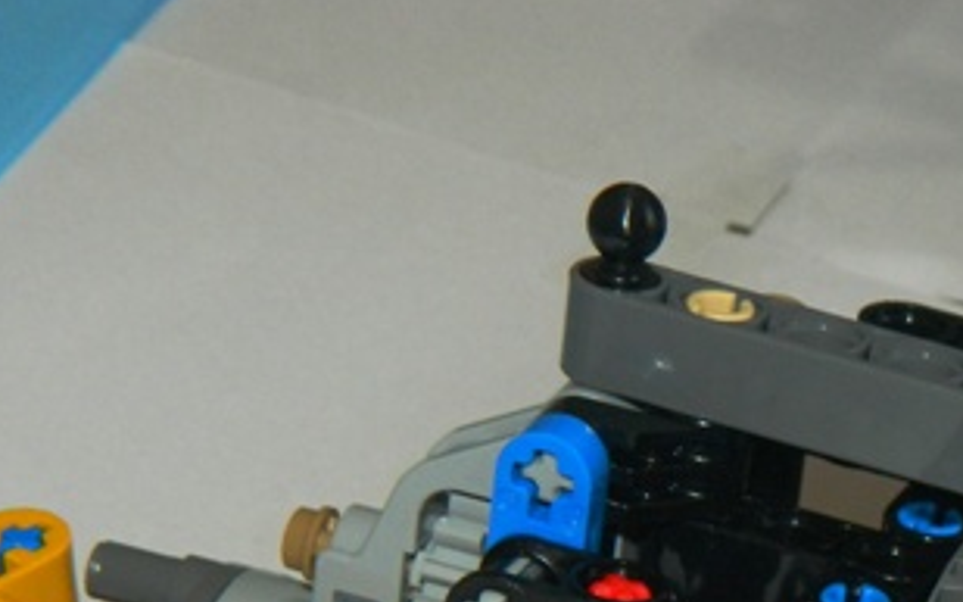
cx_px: 1075
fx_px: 5038
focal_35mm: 192
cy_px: 911
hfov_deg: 10.8
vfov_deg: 6.7
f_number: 4
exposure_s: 1/50
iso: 200
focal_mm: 12.6
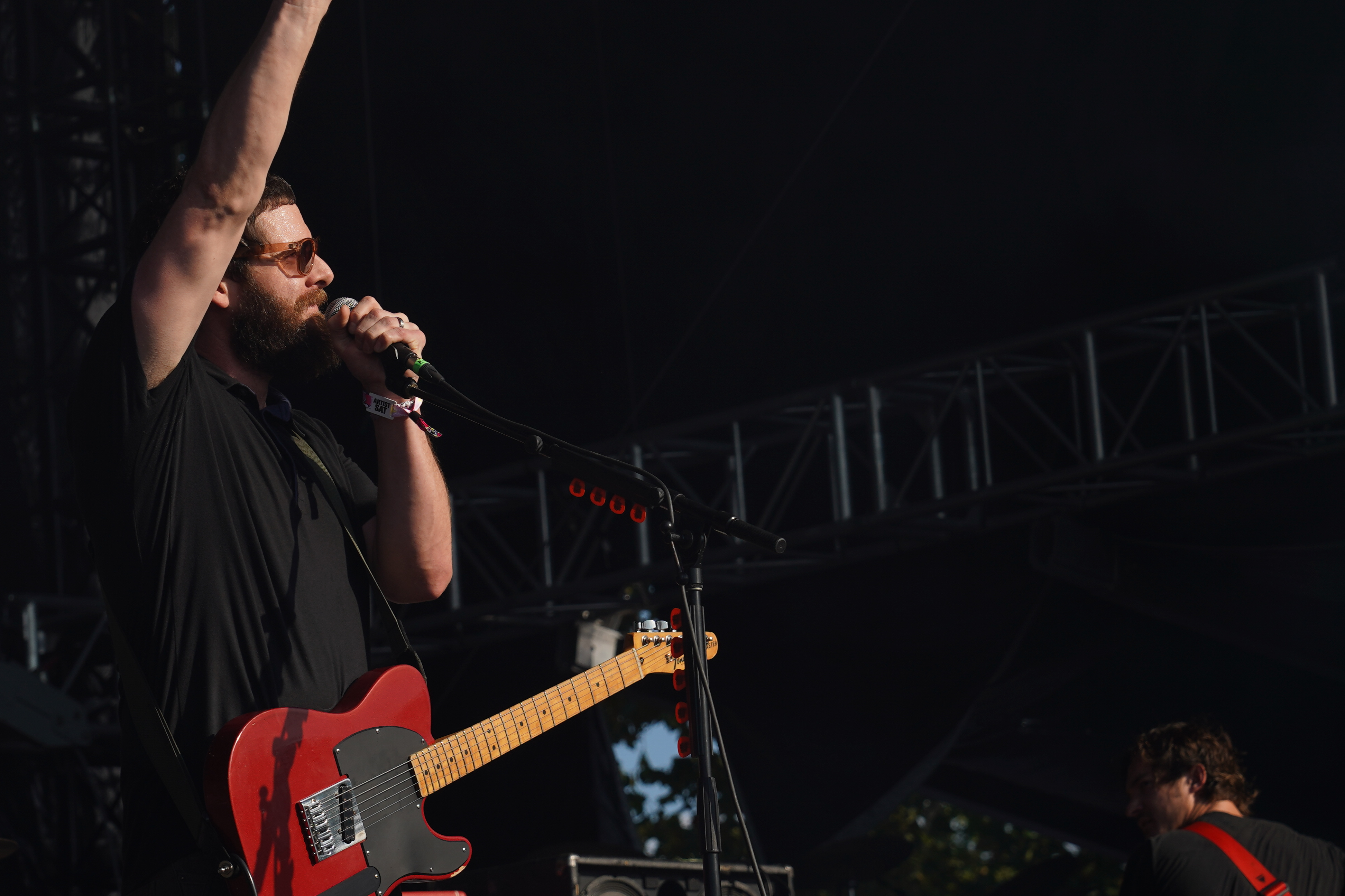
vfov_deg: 8.5
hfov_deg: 12.6
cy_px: 516
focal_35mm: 162
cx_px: 342
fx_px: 6052
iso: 100
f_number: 8
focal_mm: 105
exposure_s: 1/500
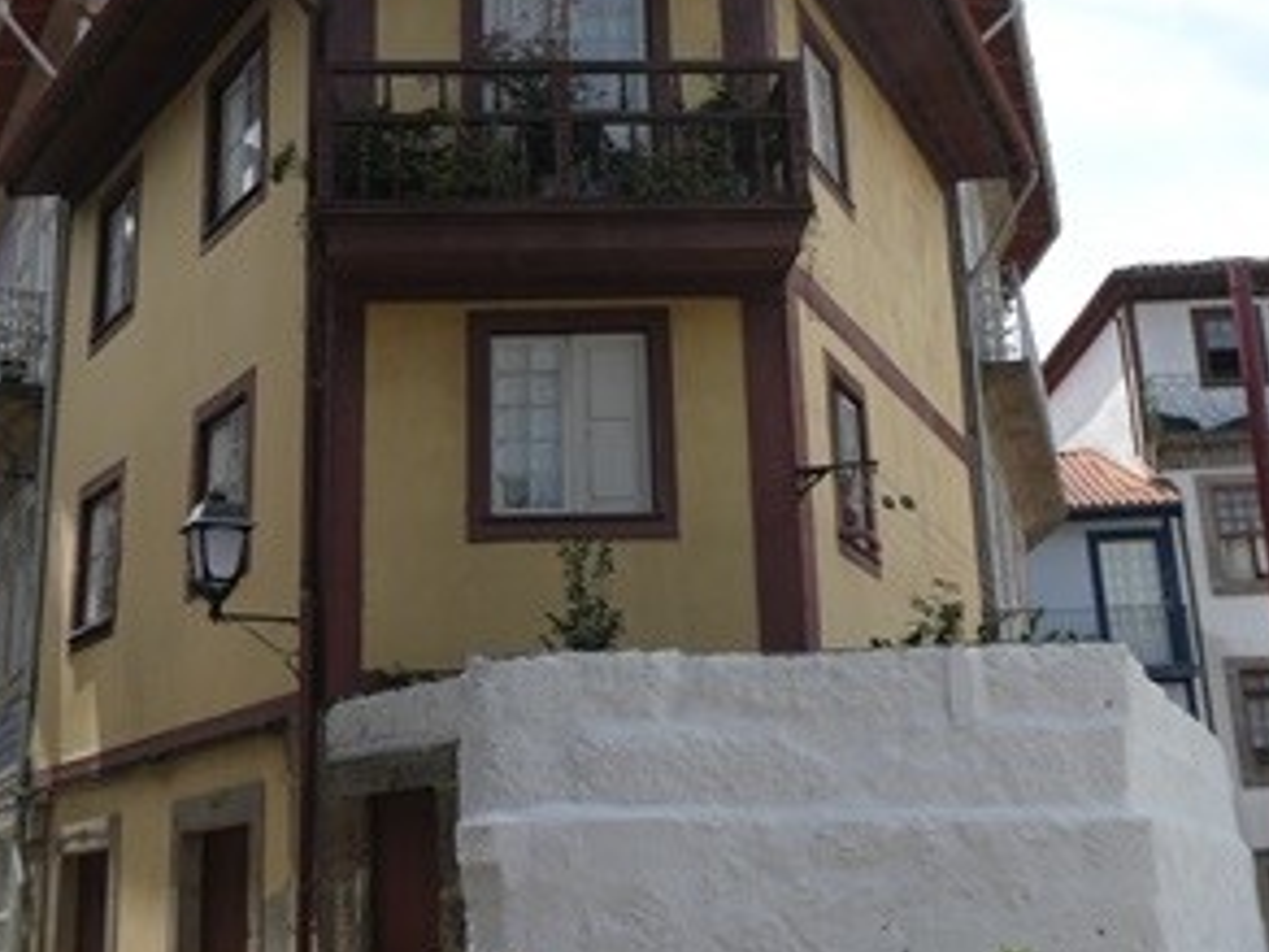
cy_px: 296
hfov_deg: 37.3
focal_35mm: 51
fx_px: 1870
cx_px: 491
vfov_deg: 28.3
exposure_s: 1/800
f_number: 3.5
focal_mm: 5.4
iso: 80
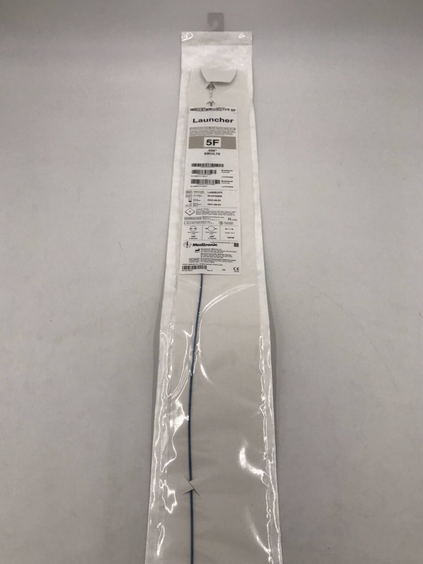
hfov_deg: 48.2
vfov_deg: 61.7
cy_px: 276
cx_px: 213
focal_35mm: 29
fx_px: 473
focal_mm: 3.99
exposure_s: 1/120
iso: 40
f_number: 1.8
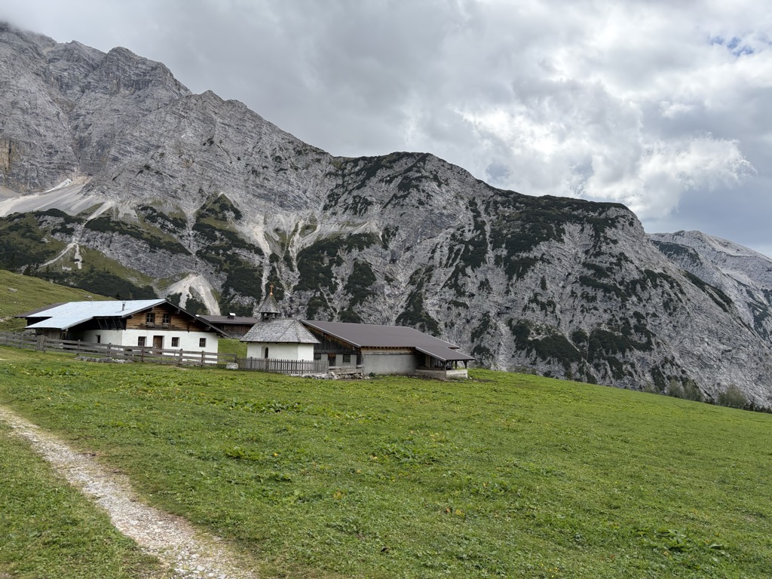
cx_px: 386
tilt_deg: +5.5
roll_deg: -1.3
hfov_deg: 67.3
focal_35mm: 26
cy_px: 290
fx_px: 580
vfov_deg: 53.1
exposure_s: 1/2865
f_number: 1.6
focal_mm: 5.96
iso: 64
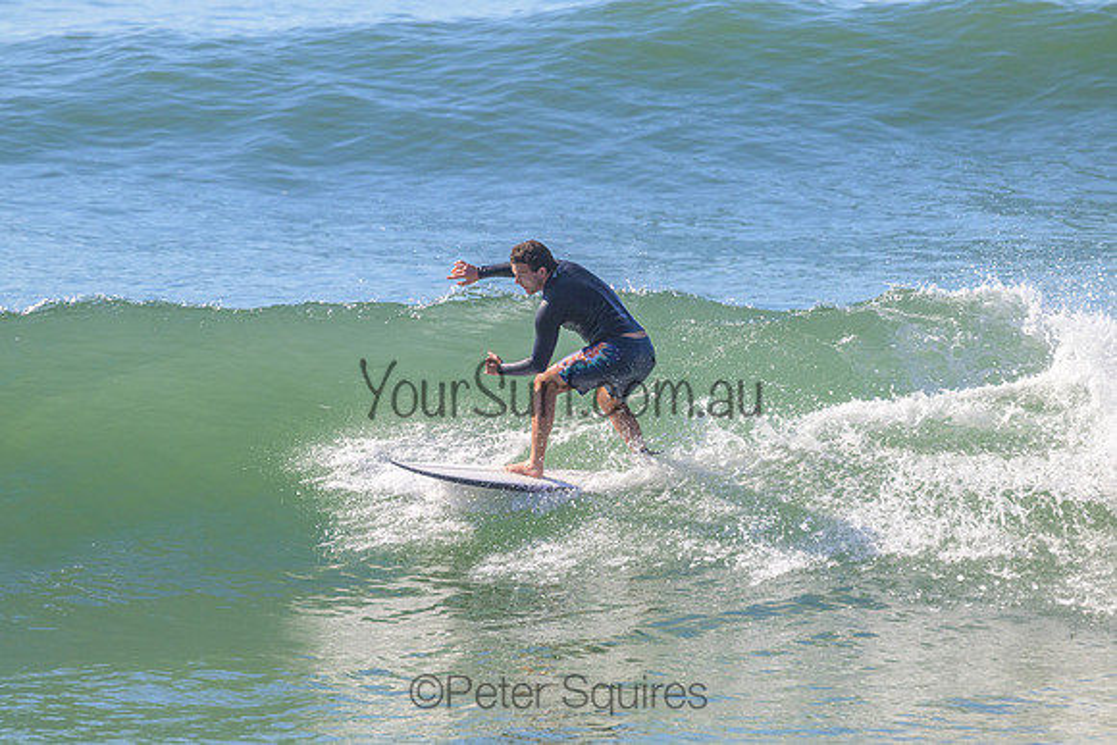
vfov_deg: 2.6
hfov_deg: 3.9
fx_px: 16448
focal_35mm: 530
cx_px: 558
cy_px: 372
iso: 800
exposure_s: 1/2000
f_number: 10
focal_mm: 530
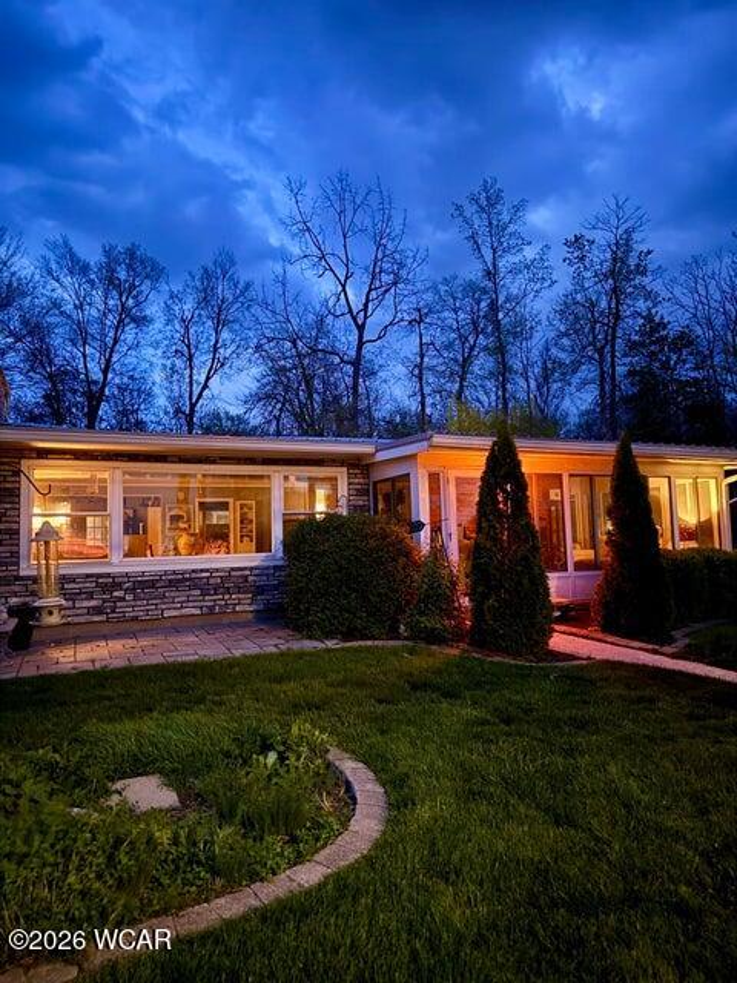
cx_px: 368
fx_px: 681
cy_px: 492
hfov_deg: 56.8
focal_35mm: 24
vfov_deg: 71.6
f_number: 1.78
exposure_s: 1/5
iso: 1600
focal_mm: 6.76
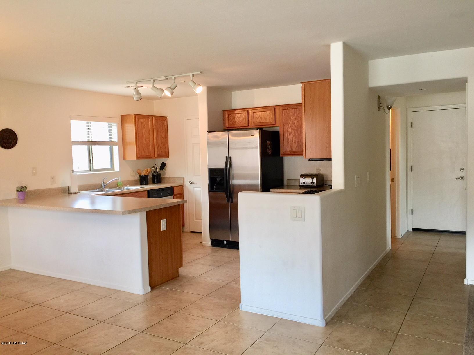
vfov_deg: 48.2
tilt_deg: -2.7
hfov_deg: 61.7
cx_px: 237
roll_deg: +0.6
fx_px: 397
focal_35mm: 29
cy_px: 178
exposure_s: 1/30
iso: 32
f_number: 2.2
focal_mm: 4.15
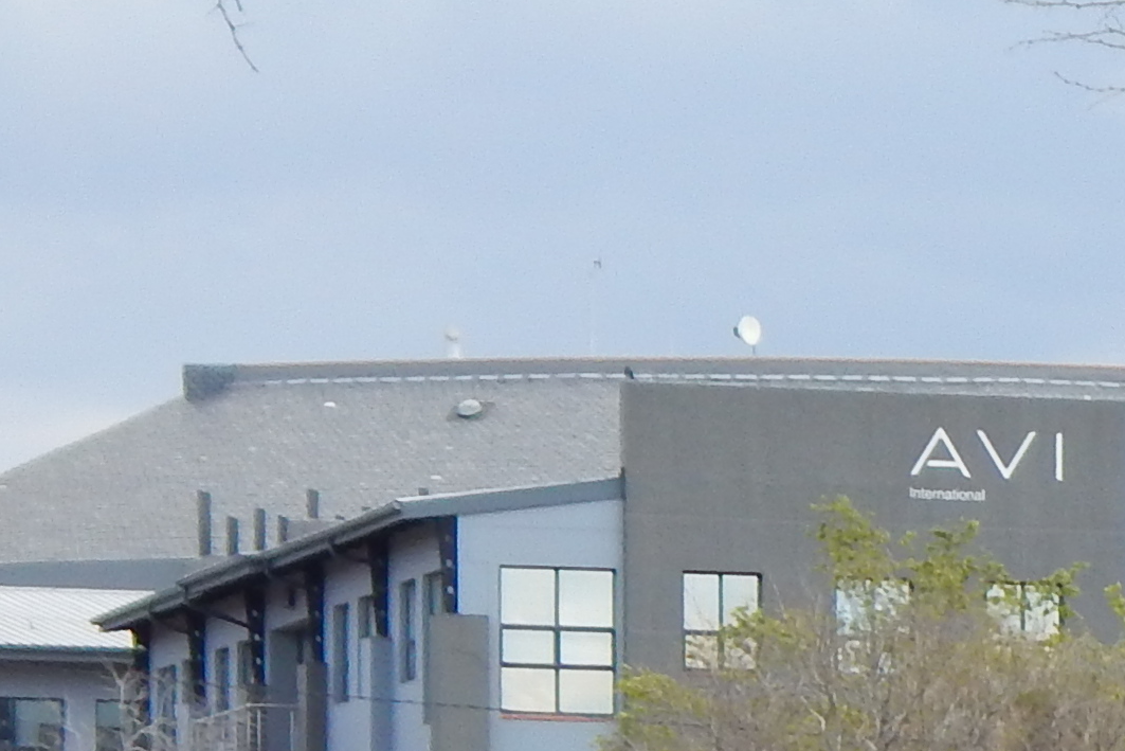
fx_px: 9719
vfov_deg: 4.3
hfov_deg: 6.5
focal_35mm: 311
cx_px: 2065
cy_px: 1766
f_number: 4.1
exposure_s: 1/200
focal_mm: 12.3
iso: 125
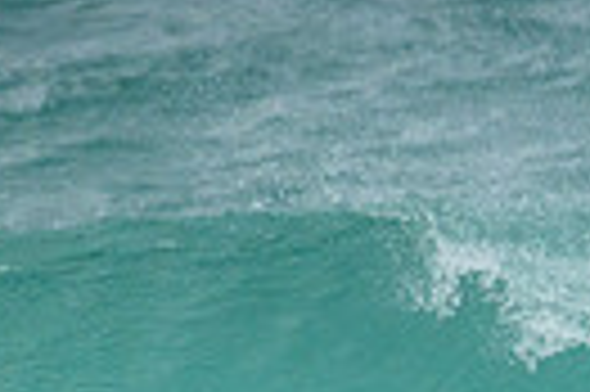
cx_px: 950
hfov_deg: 0.6
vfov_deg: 0.4
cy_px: 597
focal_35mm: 3556
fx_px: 58206
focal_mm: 800
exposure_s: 1/2000
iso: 1400
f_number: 11
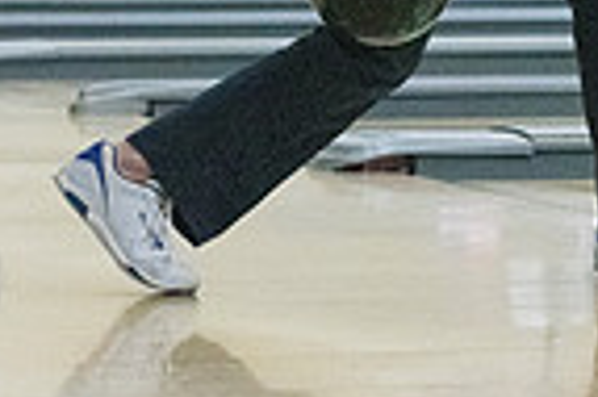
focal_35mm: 325
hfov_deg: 6.3
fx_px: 5392
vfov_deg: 4.2
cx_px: 468
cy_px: -249
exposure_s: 1/1000
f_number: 4
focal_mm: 80
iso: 10000
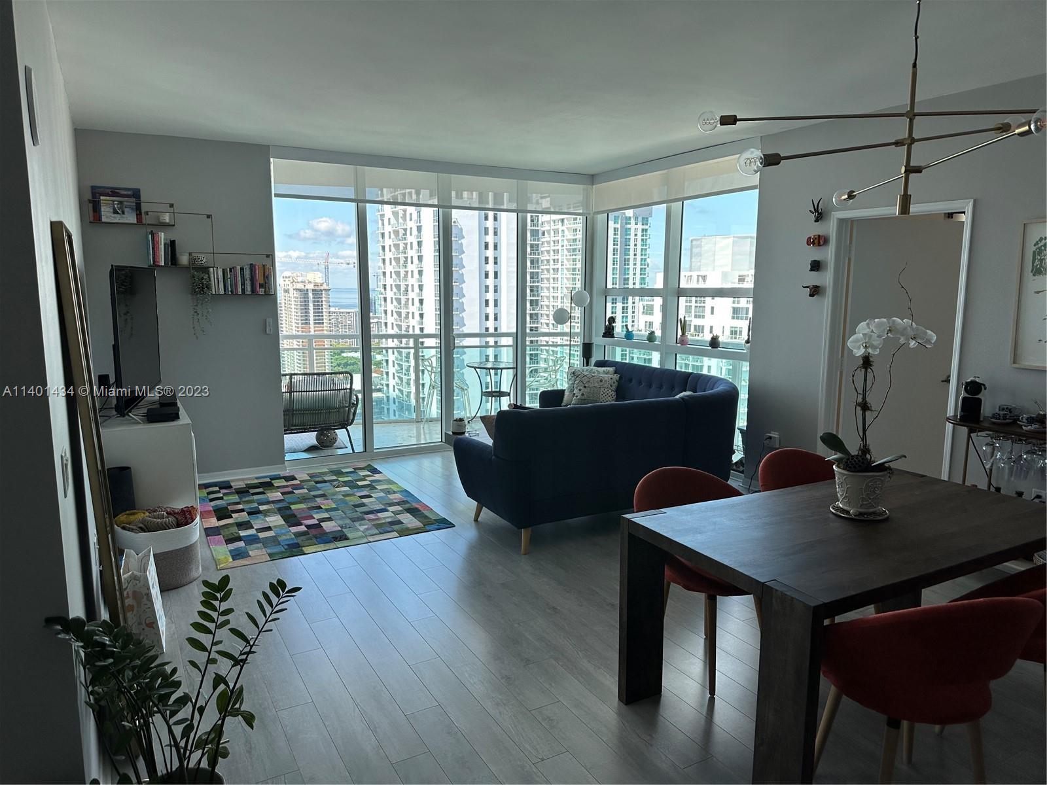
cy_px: 392
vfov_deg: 56.8
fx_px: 726
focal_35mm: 24
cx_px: 524
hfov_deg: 71.6
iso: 80
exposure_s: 1/477
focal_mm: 6.86
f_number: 1.78
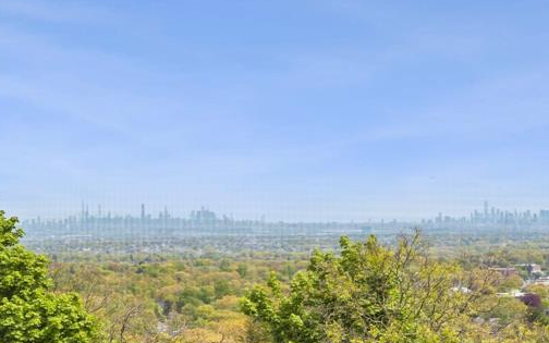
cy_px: 250
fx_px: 1302
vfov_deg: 15.0
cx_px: 358
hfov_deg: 23.7
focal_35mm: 87
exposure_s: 1/400
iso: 200
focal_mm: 28
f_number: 8
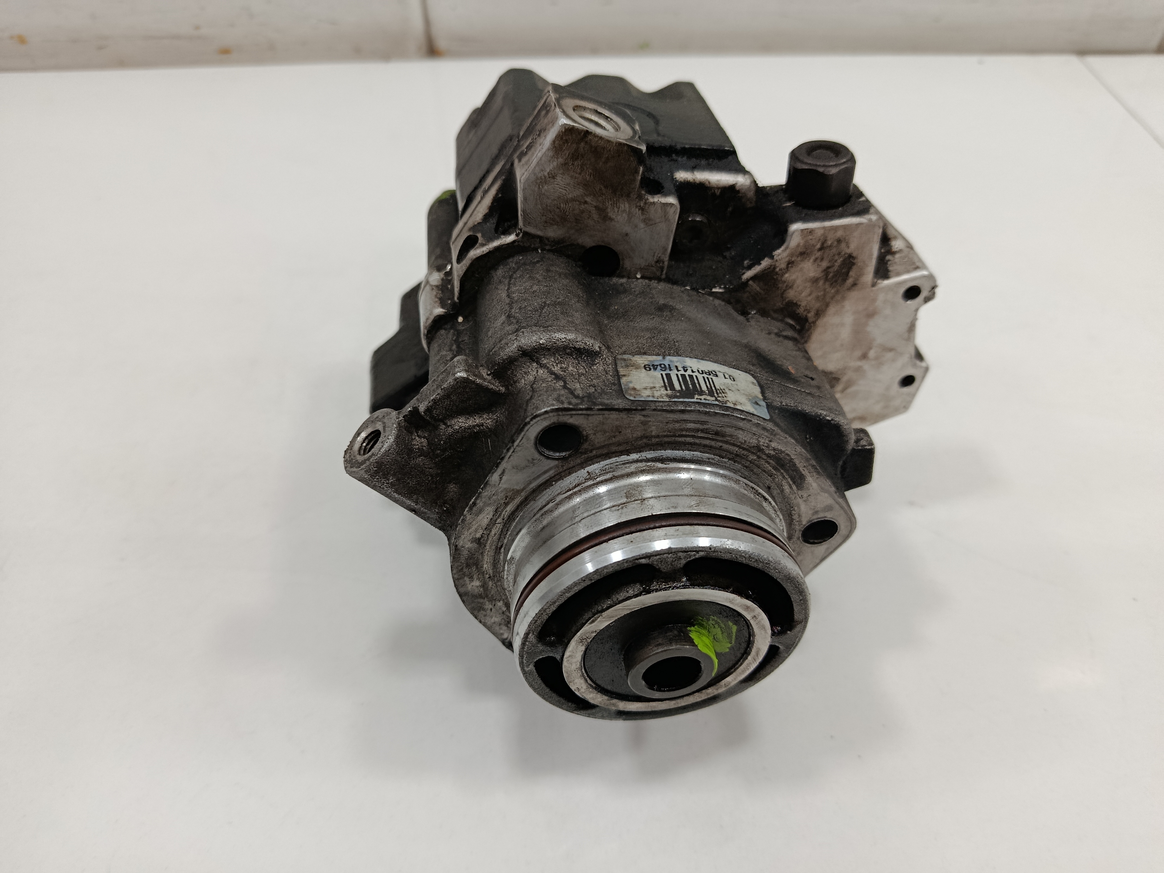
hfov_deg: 71.6
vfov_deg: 56.8
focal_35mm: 24
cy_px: 436
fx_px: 807
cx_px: 582
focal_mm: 5.24
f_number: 1.7
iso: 1016
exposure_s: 1/100
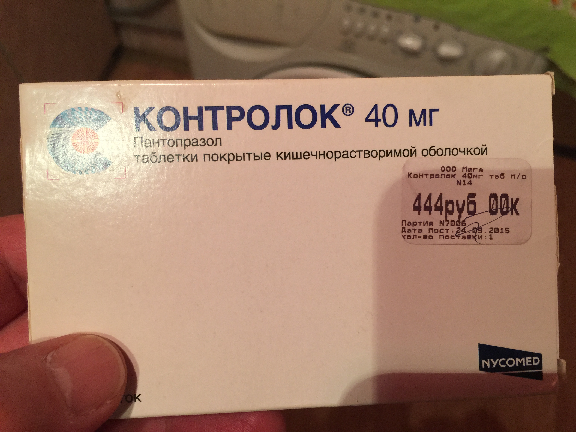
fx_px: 483
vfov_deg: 48.2
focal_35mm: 29
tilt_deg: -61.5
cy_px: 216
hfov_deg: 61.7
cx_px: 288
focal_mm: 4.15
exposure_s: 1/17
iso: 100
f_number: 2.2
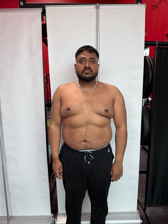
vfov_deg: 71.6
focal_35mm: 24
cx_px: 84
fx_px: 155
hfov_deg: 56.8
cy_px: 112
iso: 160
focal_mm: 6.76
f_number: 1.78
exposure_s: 1/120
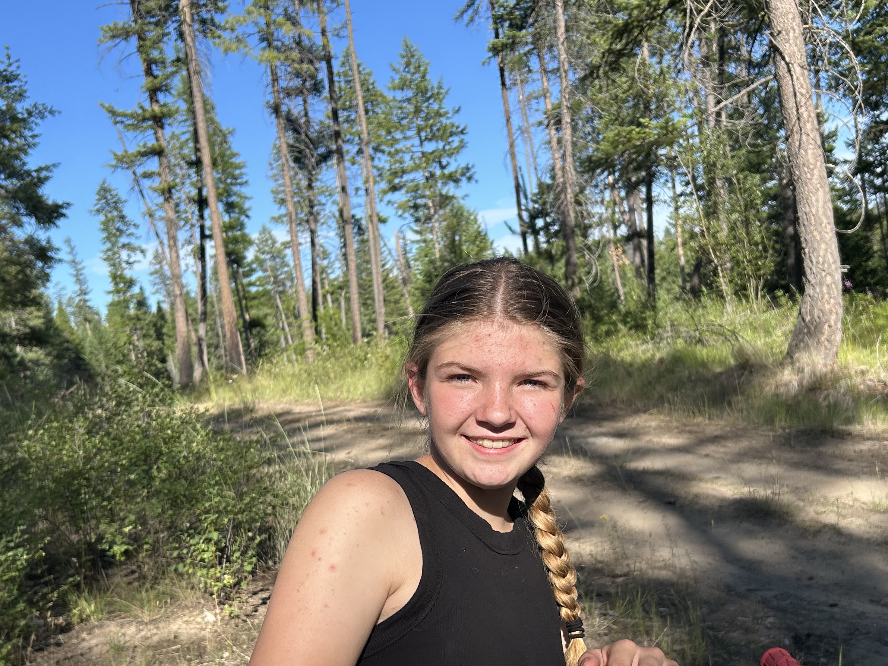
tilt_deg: -6.7
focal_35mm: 44
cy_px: 488
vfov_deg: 32.3
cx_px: 432
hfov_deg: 42.9
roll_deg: +8.4
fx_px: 1129
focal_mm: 5.7
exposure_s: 1/3077
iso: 50
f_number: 1.5
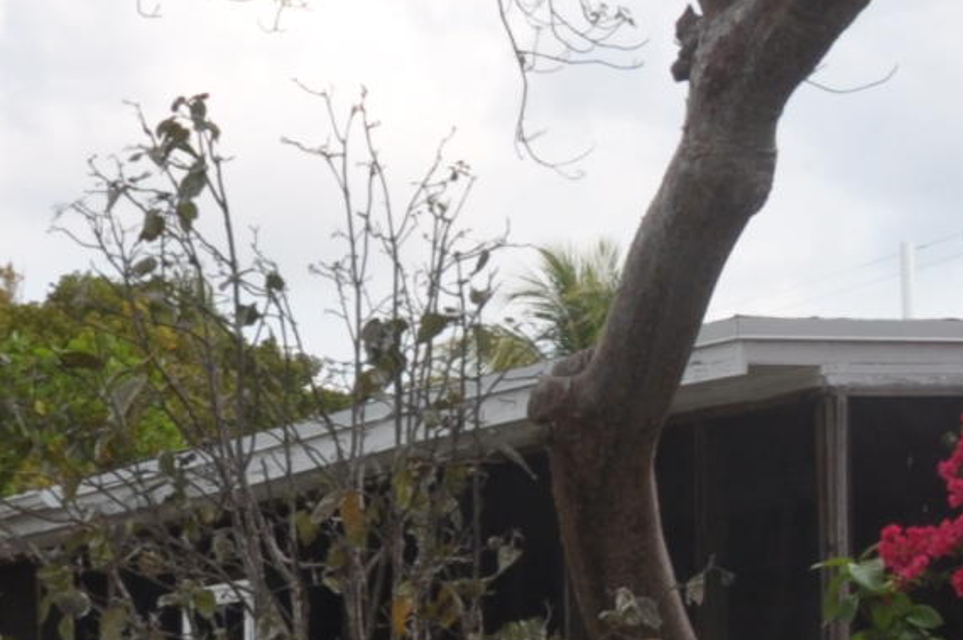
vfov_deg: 9.6
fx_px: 3795
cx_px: 1791
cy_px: 545
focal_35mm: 142
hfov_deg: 13.0
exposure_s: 1/200
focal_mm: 18
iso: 200
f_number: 9
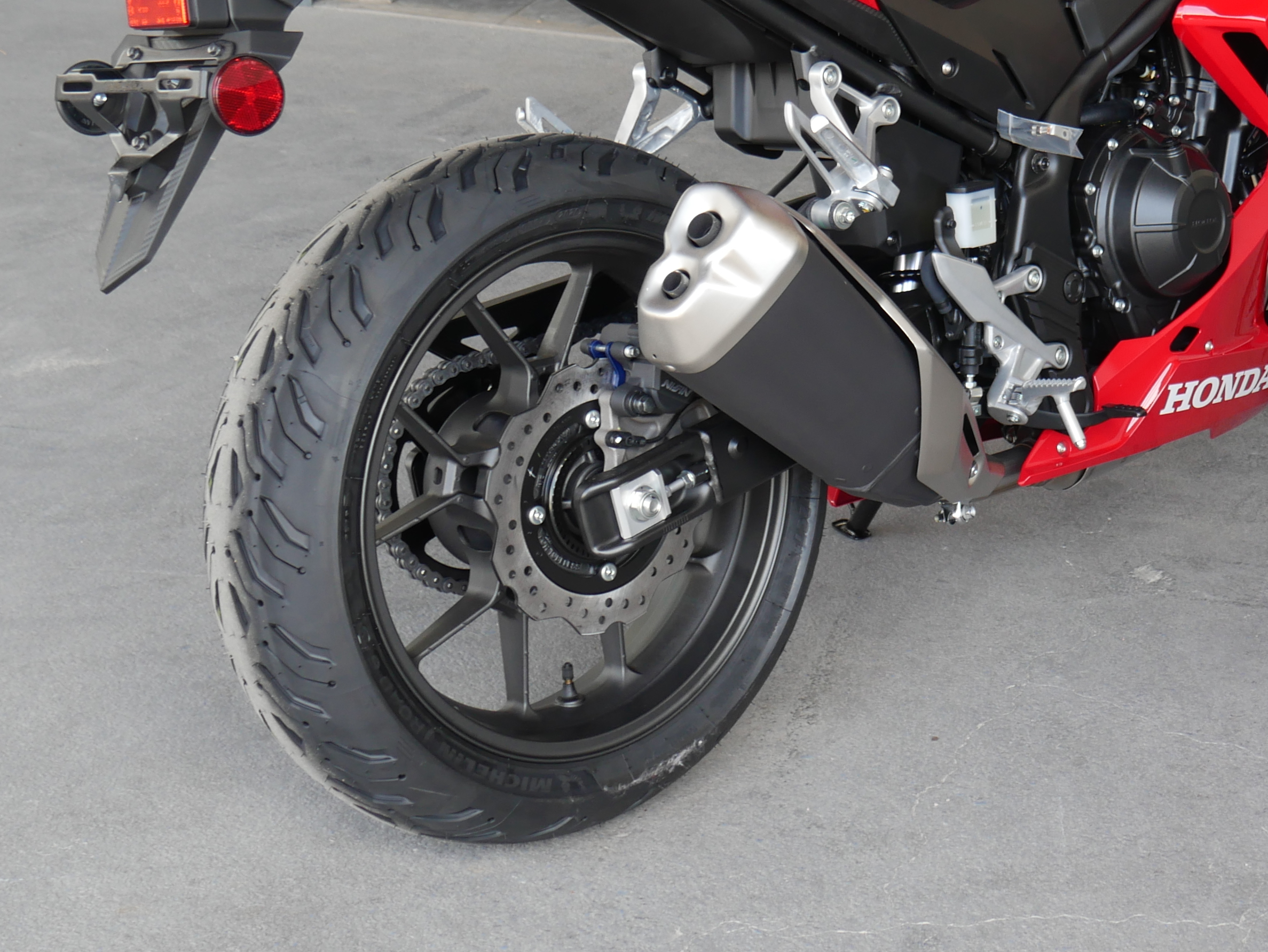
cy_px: 279
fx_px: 2125
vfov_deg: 25.0
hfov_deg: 32.1
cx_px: 1056
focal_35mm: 58
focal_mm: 15
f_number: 3.6
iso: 200
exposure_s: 1/100
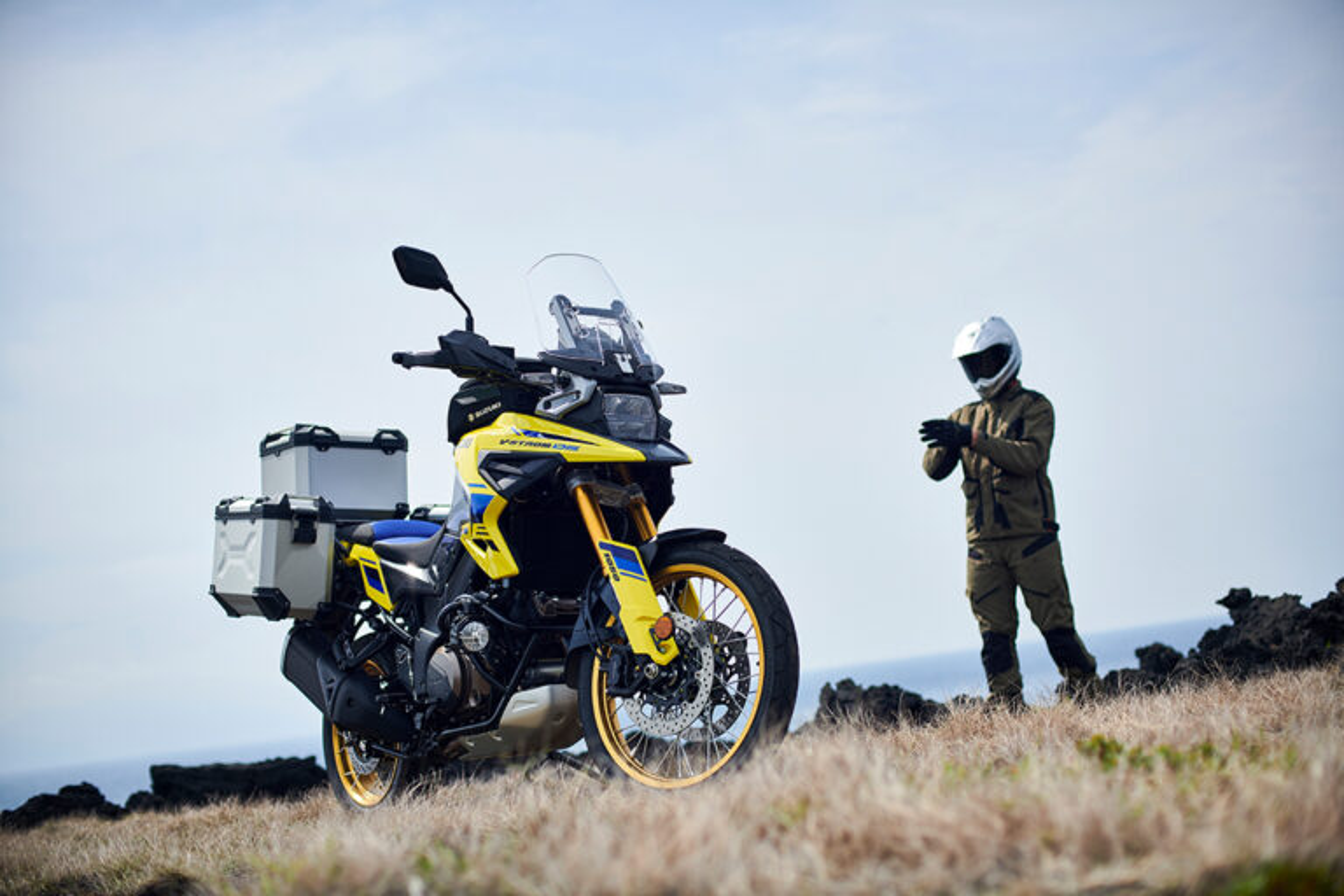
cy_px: 448
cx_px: 672
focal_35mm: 50
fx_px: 1867
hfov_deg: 39.6
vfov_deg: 27.0
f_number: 2.2
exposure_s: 1/2500
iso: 80
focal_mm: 50
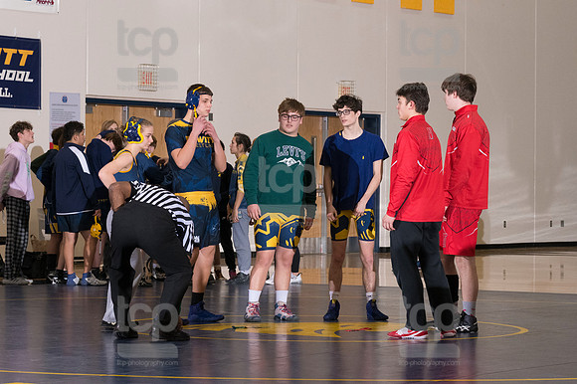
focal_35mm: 138
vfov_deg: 9.9
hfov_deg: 14.9
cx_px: 288
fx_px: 2210
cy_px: 192
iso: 2000
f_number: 5.6
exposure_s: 1/250
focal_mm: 92
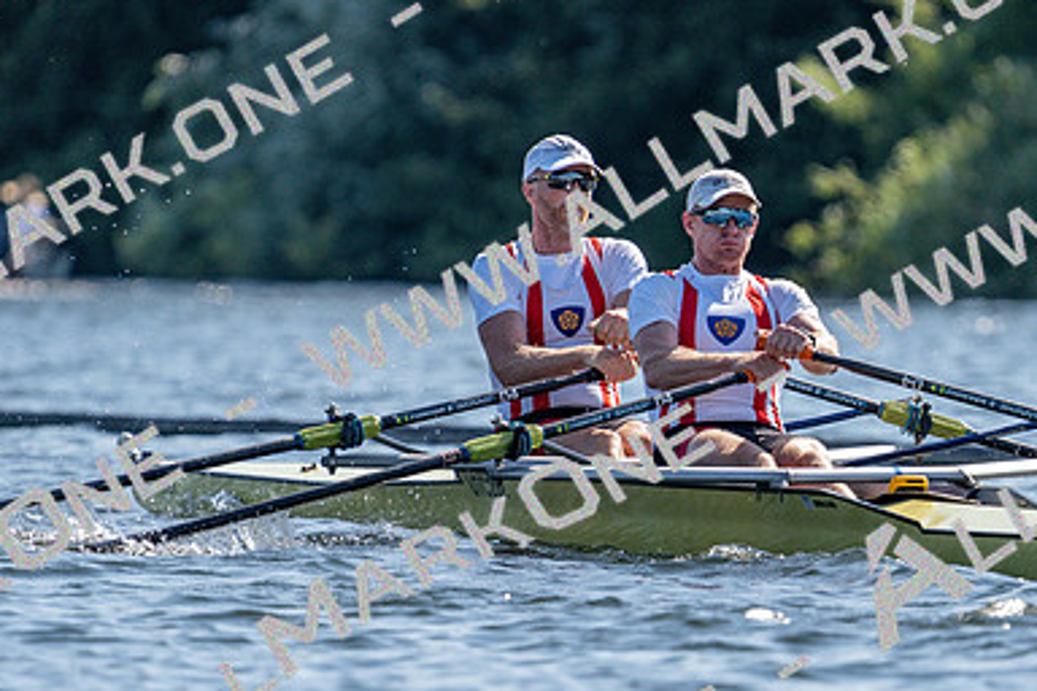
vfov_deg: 1.8
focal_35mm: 745
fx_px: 21458
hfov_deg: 2.8
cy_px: 395
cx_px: 635
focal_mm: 493
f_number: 6.3
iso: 250
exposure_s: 1/1600
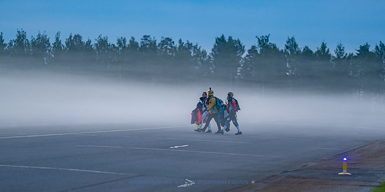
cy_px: 106
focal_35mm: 214
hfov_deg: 10.3
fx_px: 2130
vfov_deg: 5.2
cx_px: 204
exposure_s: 1/250
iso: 320
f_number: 2.8
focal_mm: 182
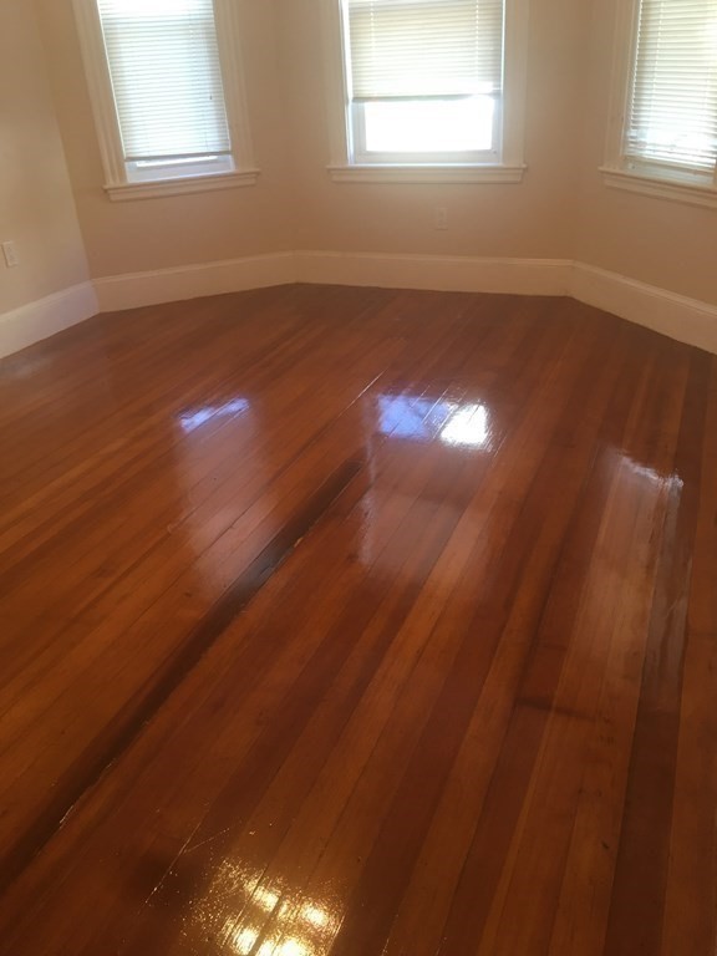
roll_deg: +4.4
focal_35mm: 29
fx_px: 801
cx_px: 358
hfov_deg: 48.2
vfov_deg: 61.7
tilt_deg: -25.7
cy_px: 478
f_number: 2.2
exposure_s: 1/30
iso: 100
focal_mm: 4.15
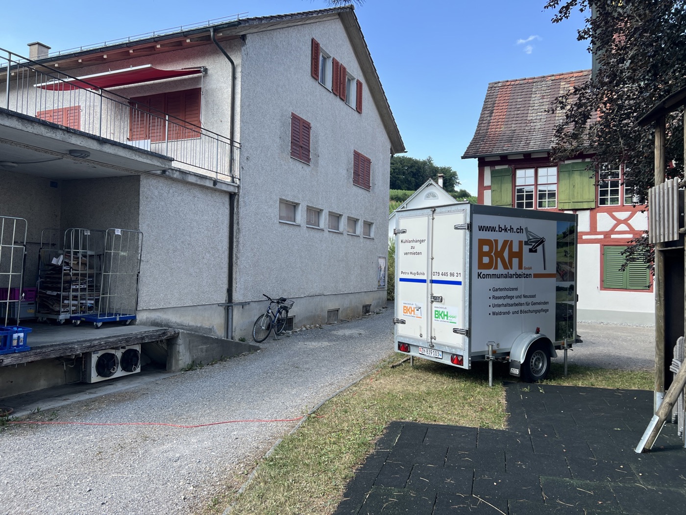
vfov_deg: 53.1
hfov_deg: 67.3
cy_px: 258
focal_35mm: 26
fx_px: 515
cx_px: 343
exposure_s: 1/1009
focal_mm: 5.7
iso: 50
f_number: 1.5
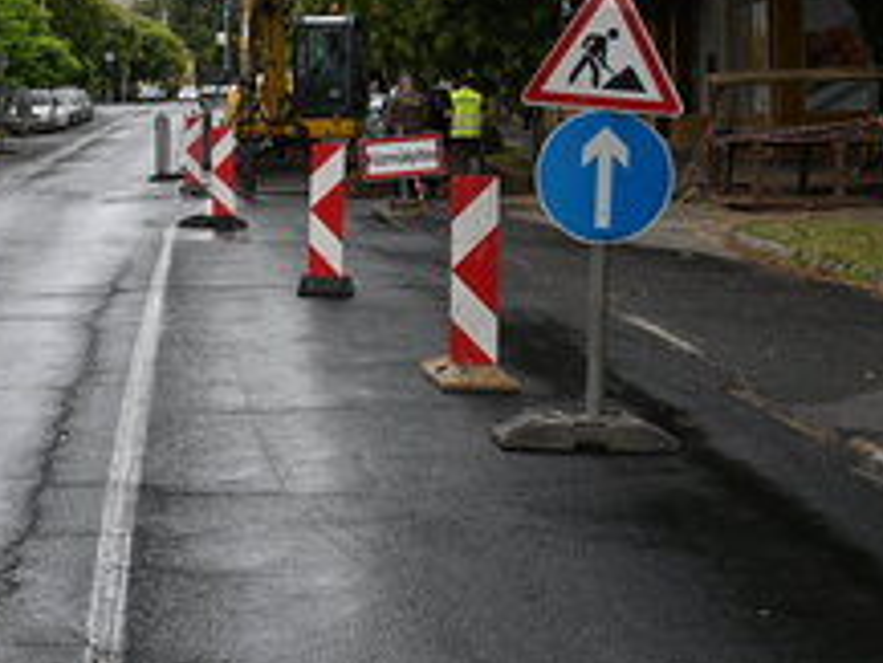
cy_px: 98
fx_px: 2195
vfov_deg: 17.0
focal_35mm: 86
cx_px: 165
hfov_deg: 22.4
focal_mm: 37
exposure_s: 1/250
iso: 220
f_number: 5
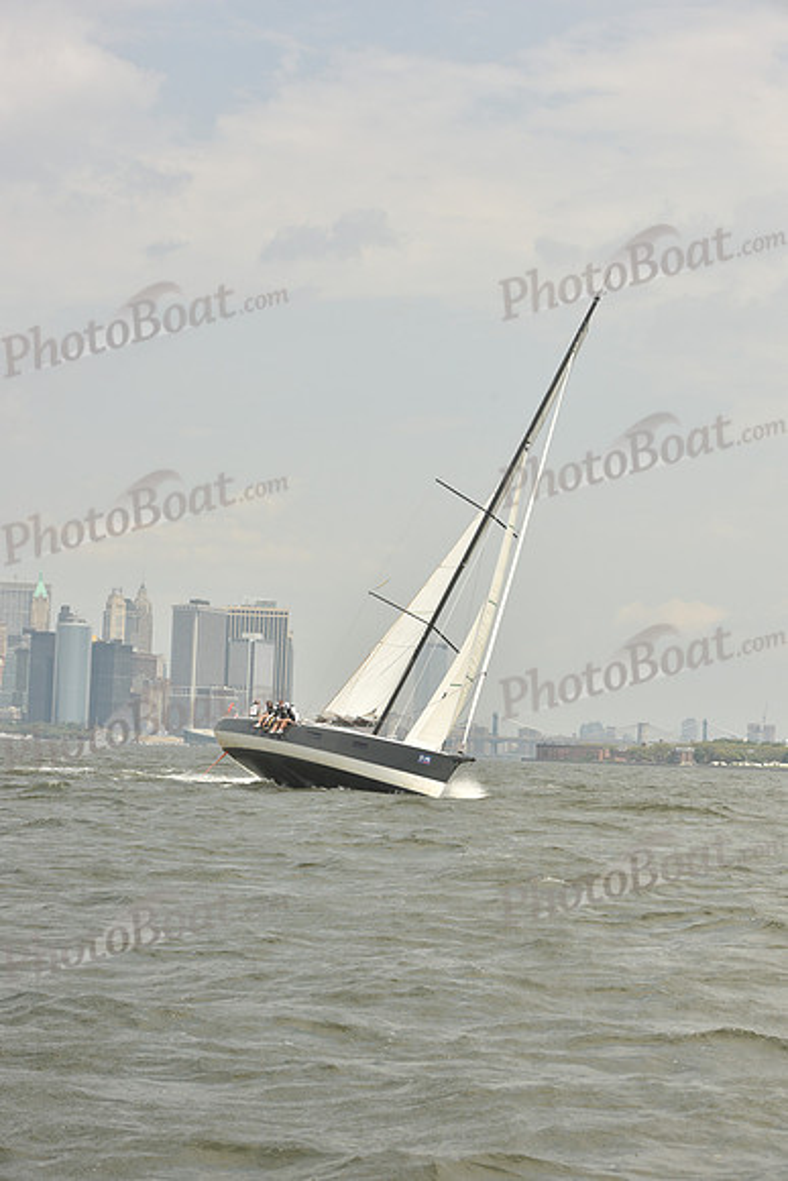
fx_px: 2297
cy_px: 590
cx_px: 394
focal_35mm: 70
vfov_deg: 28.8
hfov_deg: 19.5
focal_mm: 70
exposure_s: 1/800
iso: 250
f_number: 9
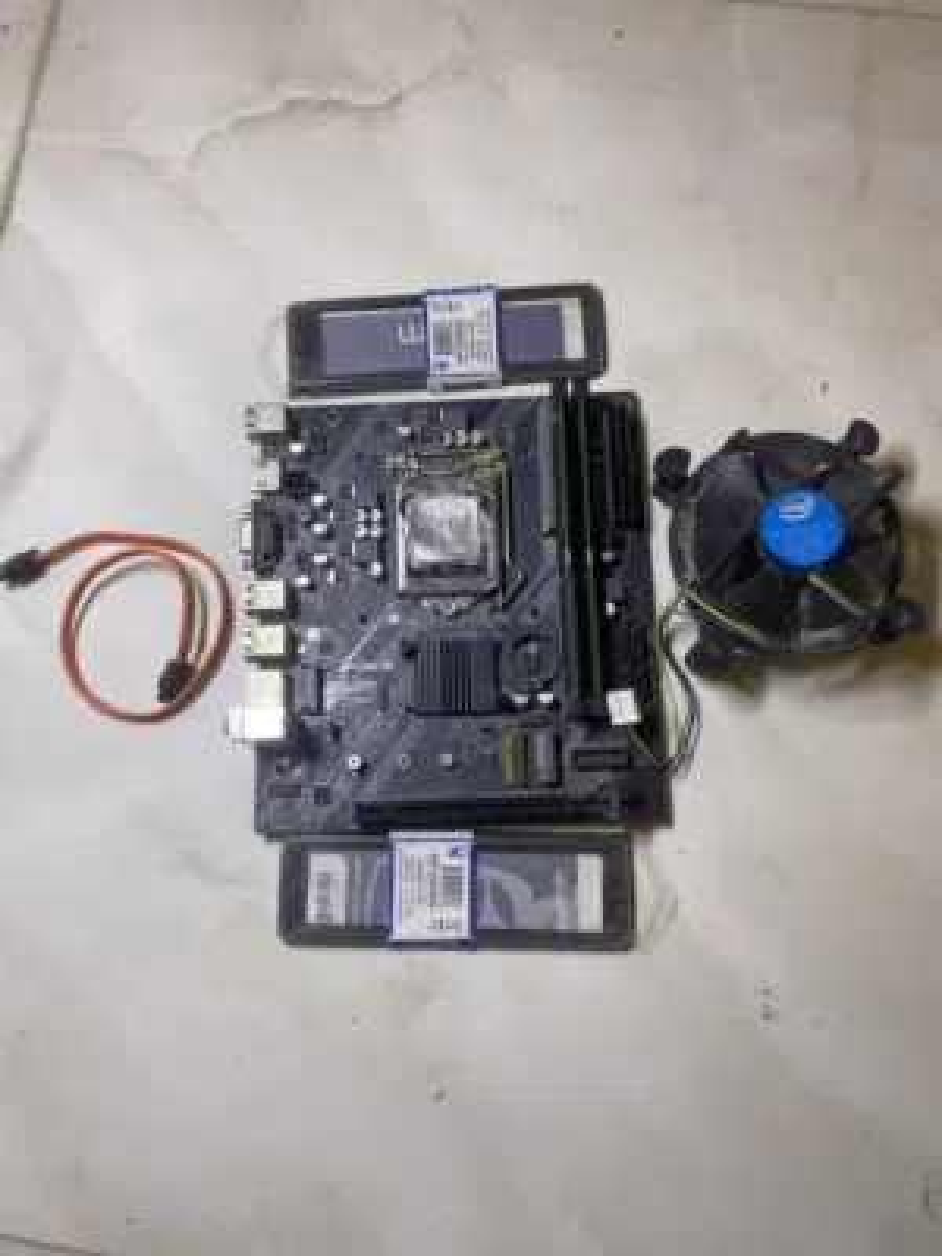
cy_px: 628
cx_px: 471
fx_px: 943
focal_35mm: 26
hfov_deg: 53.1
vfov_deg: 67.3
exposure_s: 1/121
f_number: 1.8
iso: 100
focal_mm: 4.25
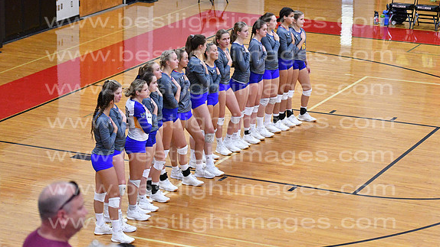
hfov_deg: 16.9
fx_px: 1482
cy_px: 140
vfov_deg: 9.5
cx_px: 222
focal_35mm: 127
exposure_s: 1/1000
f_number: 3.2
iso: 8000
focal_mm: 80
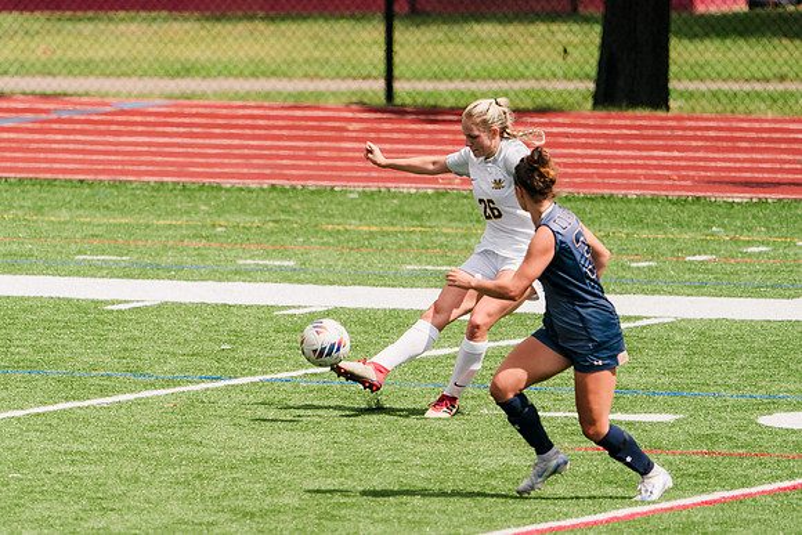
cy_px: 314
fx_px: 16477
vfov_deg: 1.9
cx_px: 315
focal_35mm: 739
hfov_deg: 2.8
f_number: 6.3
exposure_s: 1/1600
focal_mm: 600
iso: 250
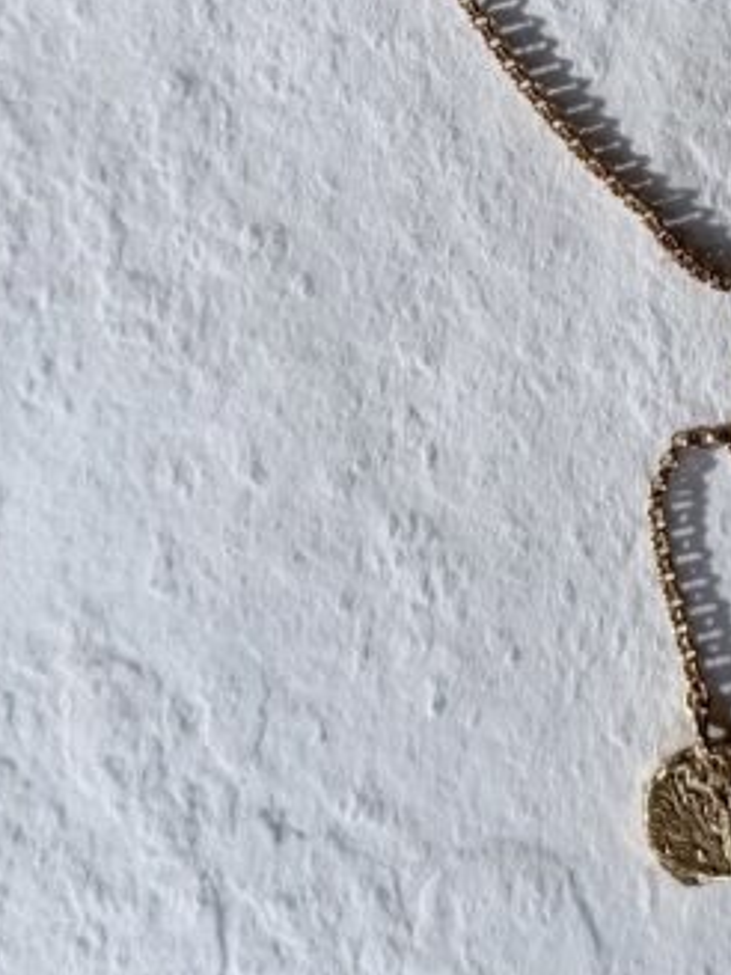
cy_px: 56
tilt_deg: -86.8
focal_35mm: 75
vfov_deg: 25.0
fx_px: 2112
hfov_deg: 19.0
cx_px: 767
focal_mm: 6.76
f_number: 1.78
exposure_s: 1/805
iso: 80
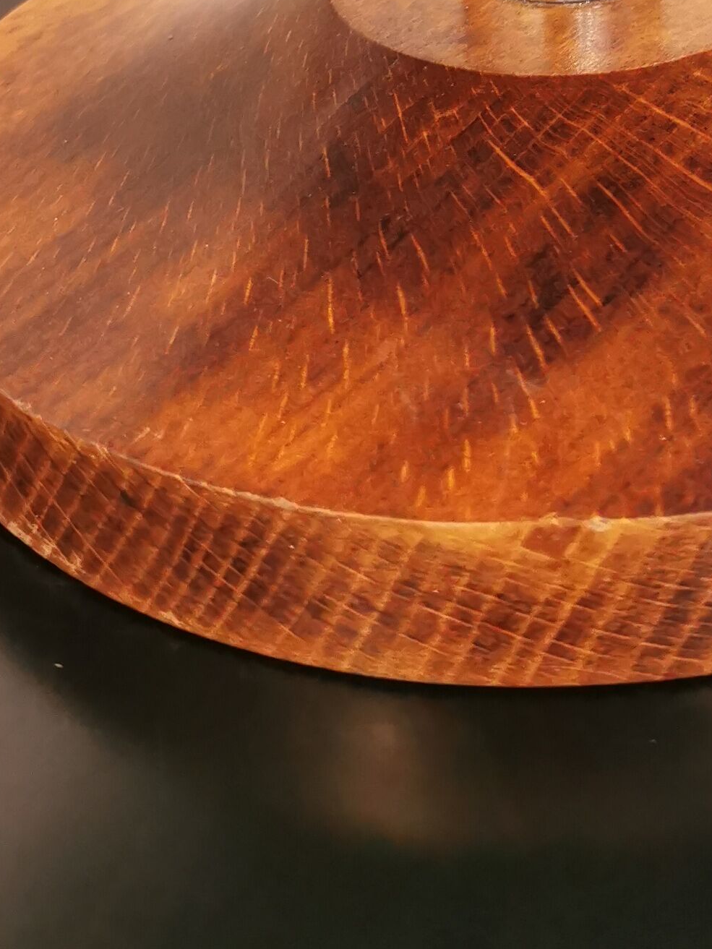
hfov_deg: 19.4
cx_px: 578
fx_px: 2057
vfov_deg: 23.1
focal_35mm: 75
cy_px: -288
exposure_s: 1/50
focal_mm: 5.58
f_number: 1.8
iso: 320
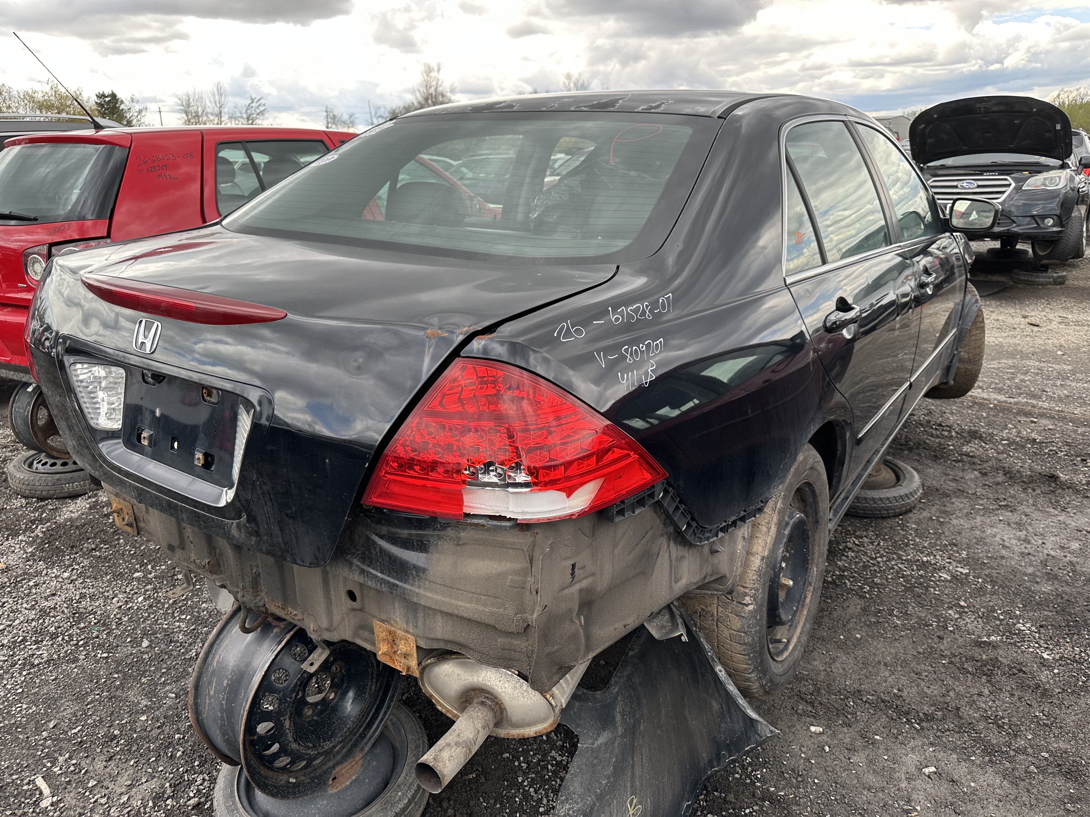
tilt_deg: -16.1
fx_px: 756
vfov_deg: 56.8
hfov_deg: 71.6
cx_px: 545
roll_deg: +2.1
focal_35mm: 24
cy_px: 408
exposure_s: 1/734
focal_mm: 6.86
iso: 80
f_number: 1.78
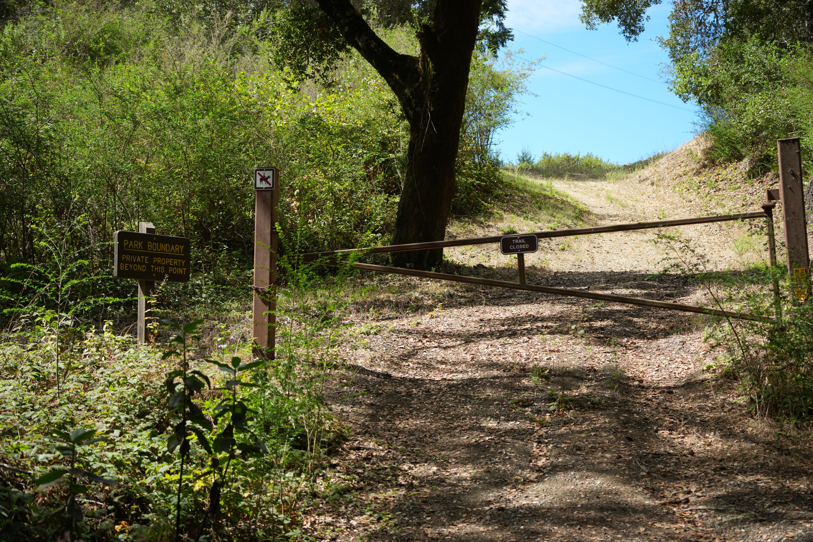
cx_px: 406
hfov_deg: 28.8
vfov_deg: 19.5
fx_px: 1581
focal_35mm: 70
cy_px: 271
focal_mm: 70
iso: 400
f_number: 5
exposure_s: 1/1000
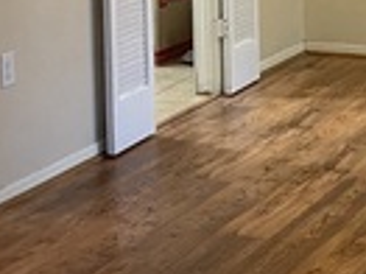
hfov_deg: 15.4
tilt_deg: -4.9
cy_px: -31
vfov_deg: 11.5
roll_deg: +1.3
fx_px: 1342
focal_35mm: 127
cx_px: 288
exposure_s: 1/60
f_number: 1.8
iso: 320
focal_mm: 4.25
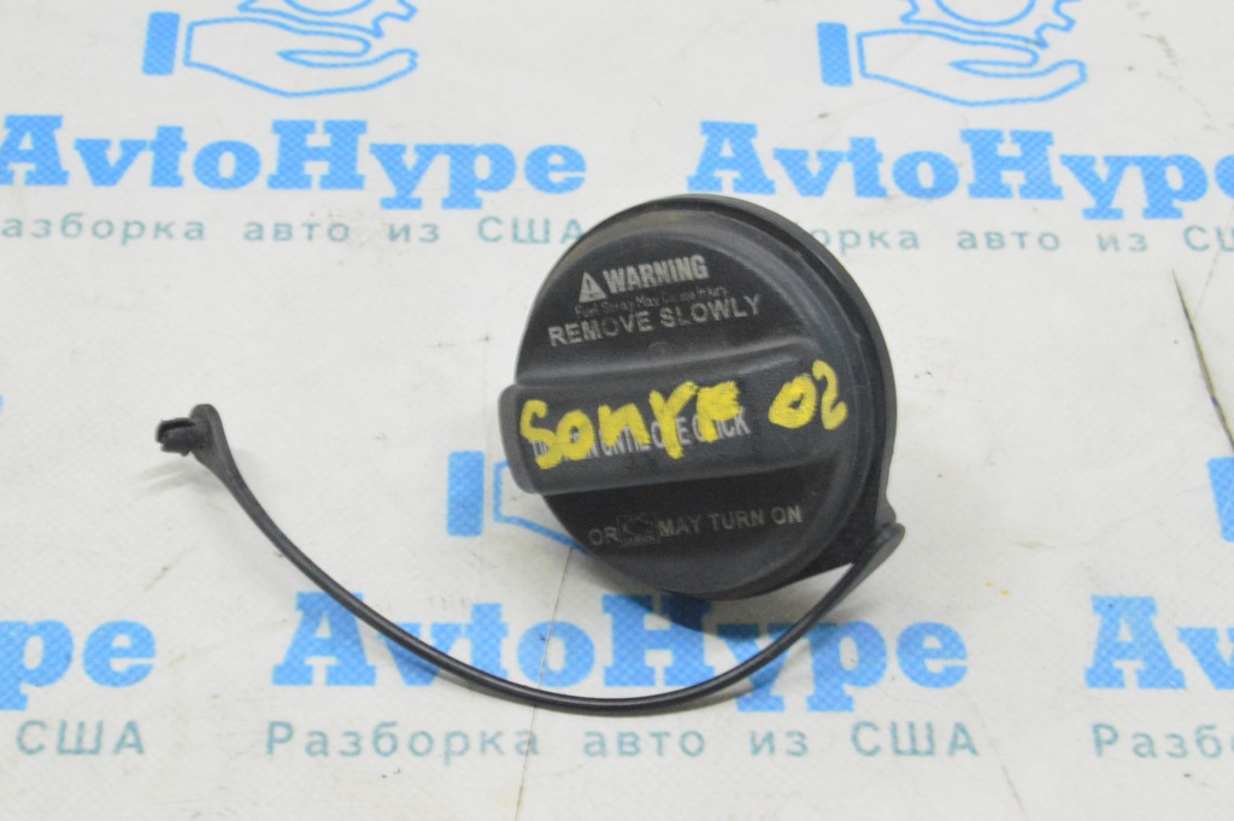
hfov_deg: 26.0
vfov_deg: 17.5
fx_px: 2671
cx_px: 617
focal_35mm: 78
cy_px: 410
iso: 6400
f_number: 20
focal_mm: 52
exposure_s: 1/15
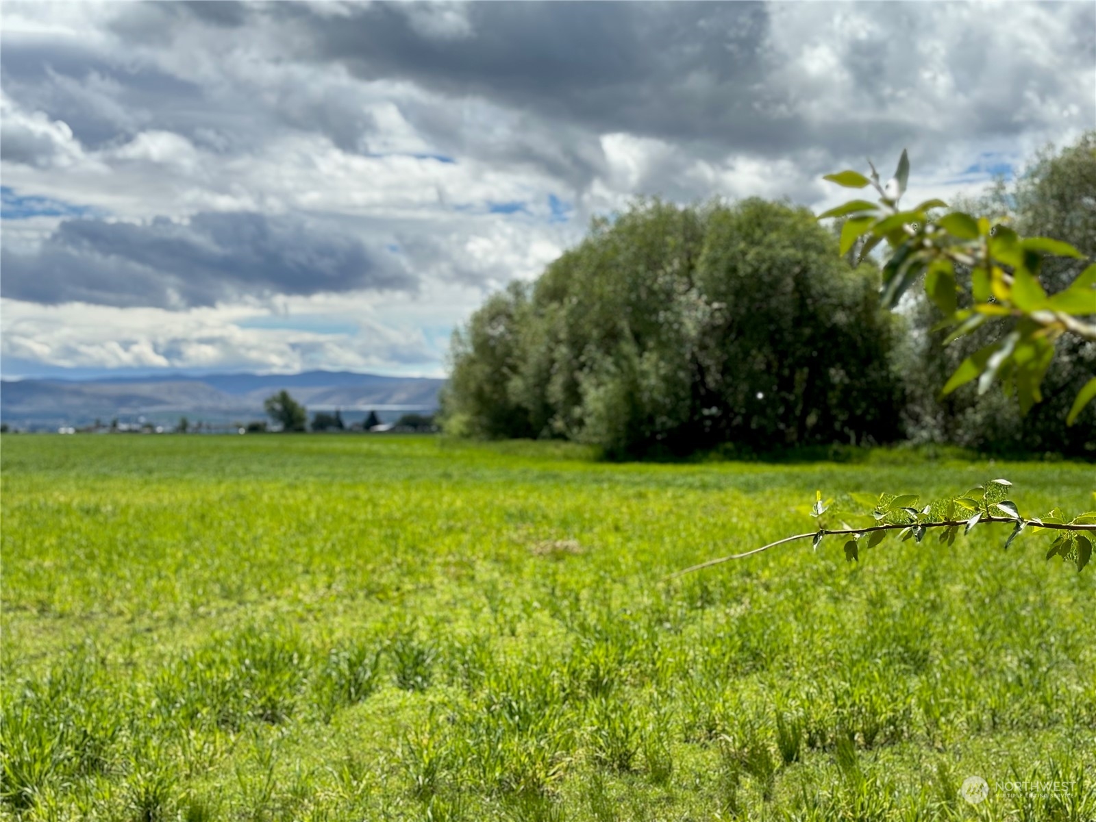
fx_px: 1646
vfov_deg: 28.0
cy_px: 411
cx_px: 548
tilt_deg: -0.9
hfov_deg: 36.8
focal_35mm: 52
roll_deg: -0.1
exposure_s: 1/1724
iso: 40
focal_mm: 5.96
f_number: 1.6
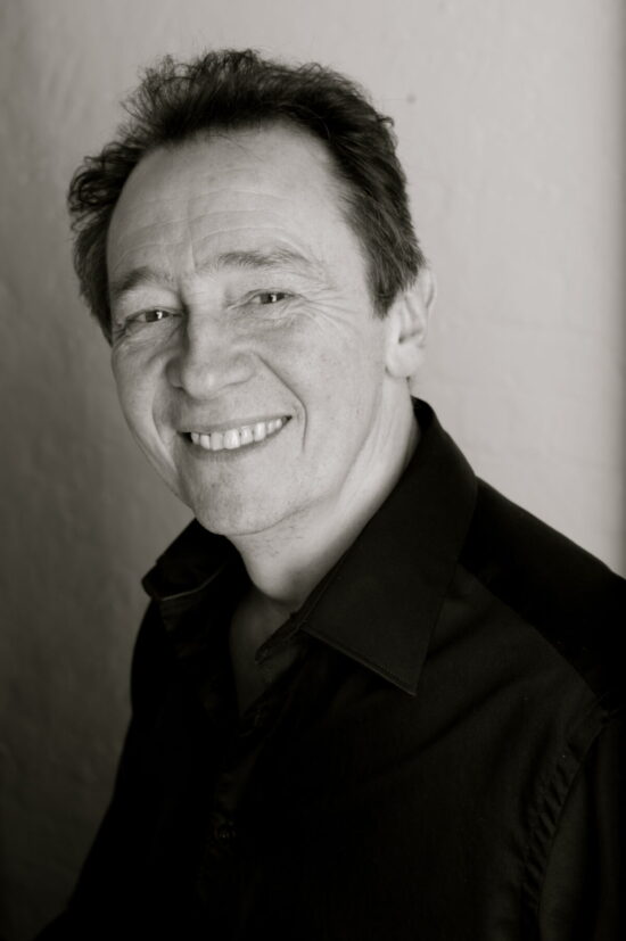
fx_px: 1372
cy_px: 470
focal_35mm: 52
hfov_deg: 25.7
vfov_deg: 37.9
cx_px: 313
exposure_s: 1/250
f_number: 4.5
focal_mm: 35
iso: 100
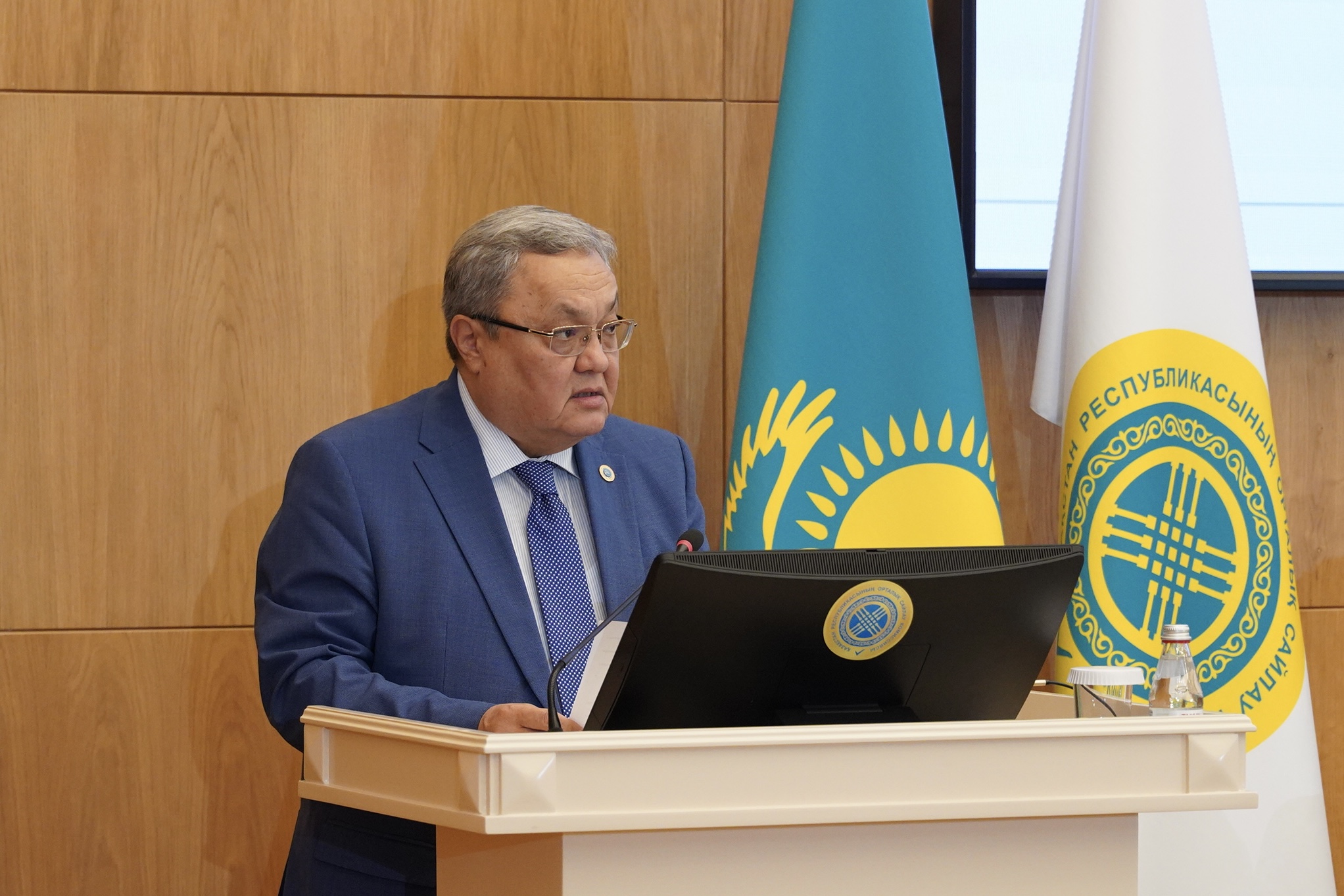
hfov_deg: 19.5
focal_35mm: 105
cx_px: 672
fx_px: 3920
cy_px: 448
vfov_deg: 13.0
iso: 1250
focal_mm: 70
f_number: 2.8
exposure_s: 1/250
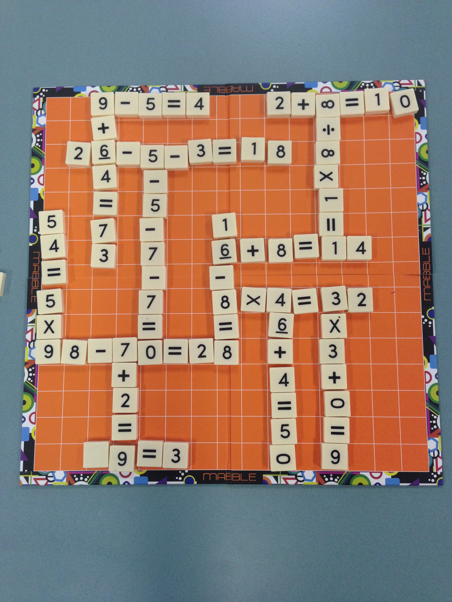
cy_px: 301
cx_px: 226
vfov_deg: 55.4
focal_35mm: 33
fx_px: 575
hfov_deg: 42.9
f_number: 2.4
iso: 100
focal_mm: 4.12
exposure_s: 1/20
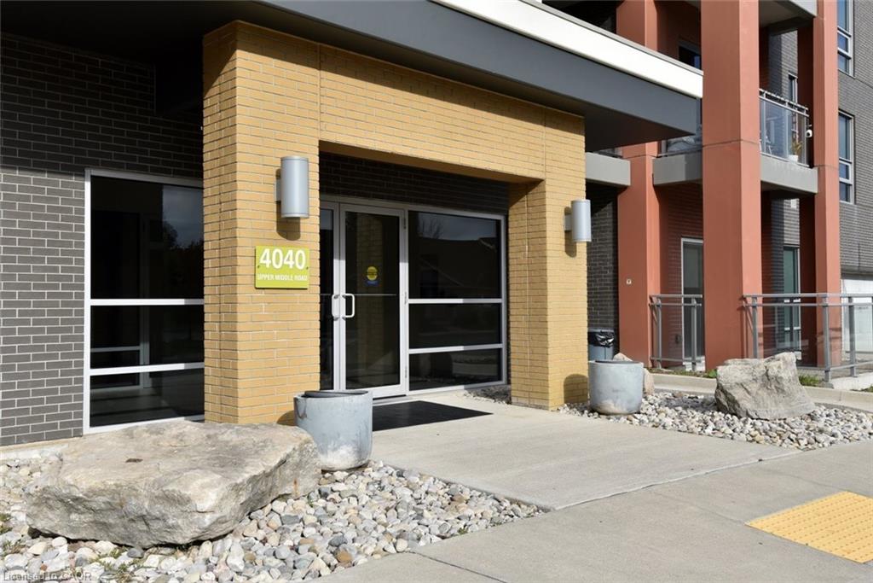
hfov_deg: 58.7
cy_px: 292
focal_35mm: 32
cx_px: 436
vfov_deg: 41.1
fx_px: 776
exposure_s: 1/640
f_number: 13
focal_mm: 32
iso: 500
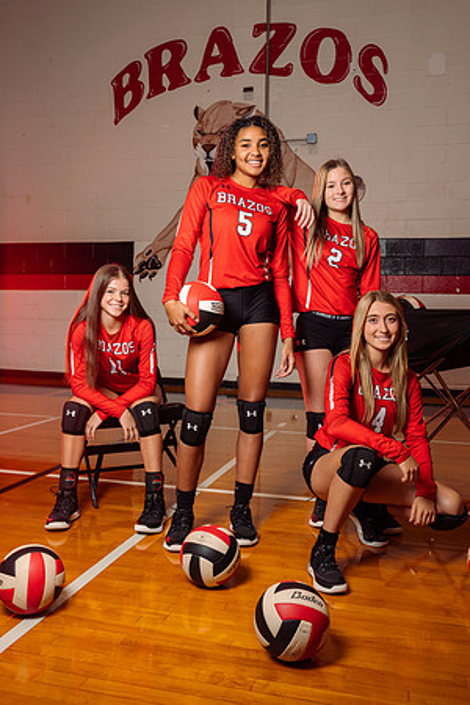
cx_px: 235
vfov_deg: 55.8
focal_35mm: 34
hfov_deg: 38.9
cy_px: 352
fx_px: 666
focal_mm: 34
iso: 250
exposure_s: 1/200
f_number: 7.1
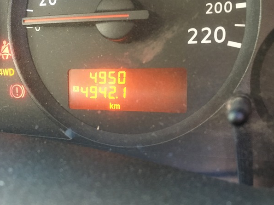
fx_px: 309
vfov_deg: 36.8
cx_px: 120
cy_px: 101
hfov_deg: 47.8
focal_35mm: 39
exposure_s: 1/17
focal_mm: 4.15
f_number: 2.2
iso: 250
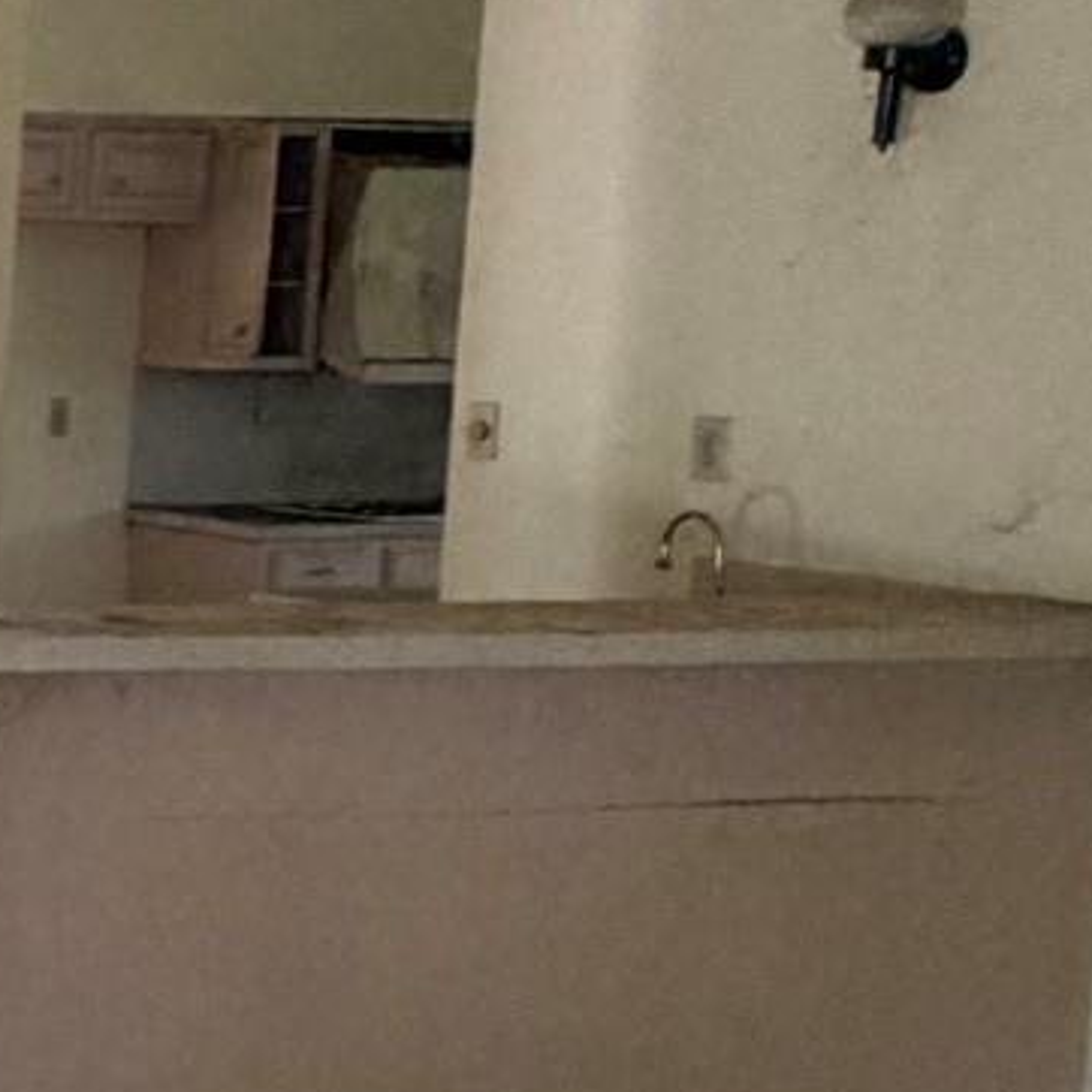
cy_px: 558
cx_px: -1059
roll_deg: -0.4
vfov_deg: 24.7
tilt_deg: -5.4
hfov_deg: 17.8
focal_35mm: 70
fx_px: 2498
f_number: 2.2
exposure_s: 1/70
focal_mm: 2.22
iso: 320
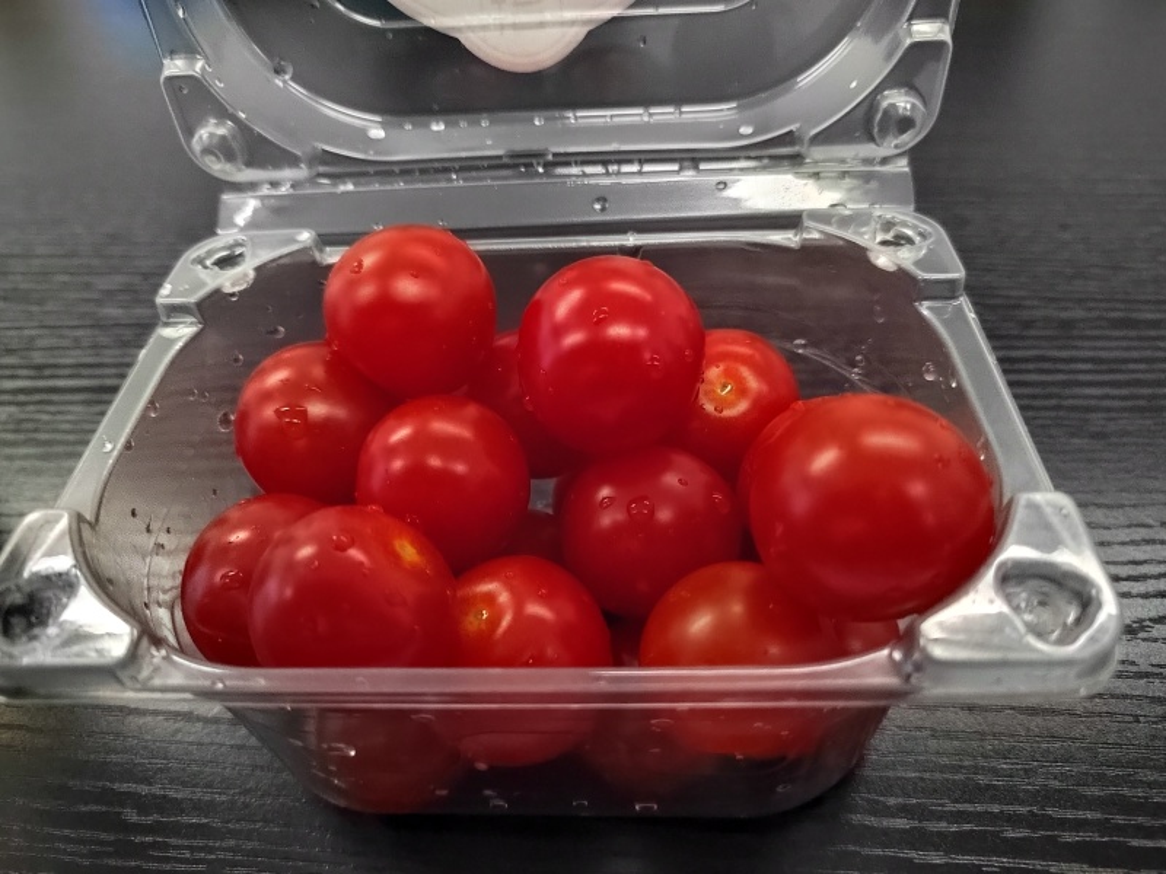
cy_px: 437
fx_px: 775
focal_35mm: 23
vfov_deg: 58.9
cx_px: 583
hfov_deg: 73.9
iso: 4960
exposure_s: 1/25
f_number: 1.9
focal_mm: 5.52
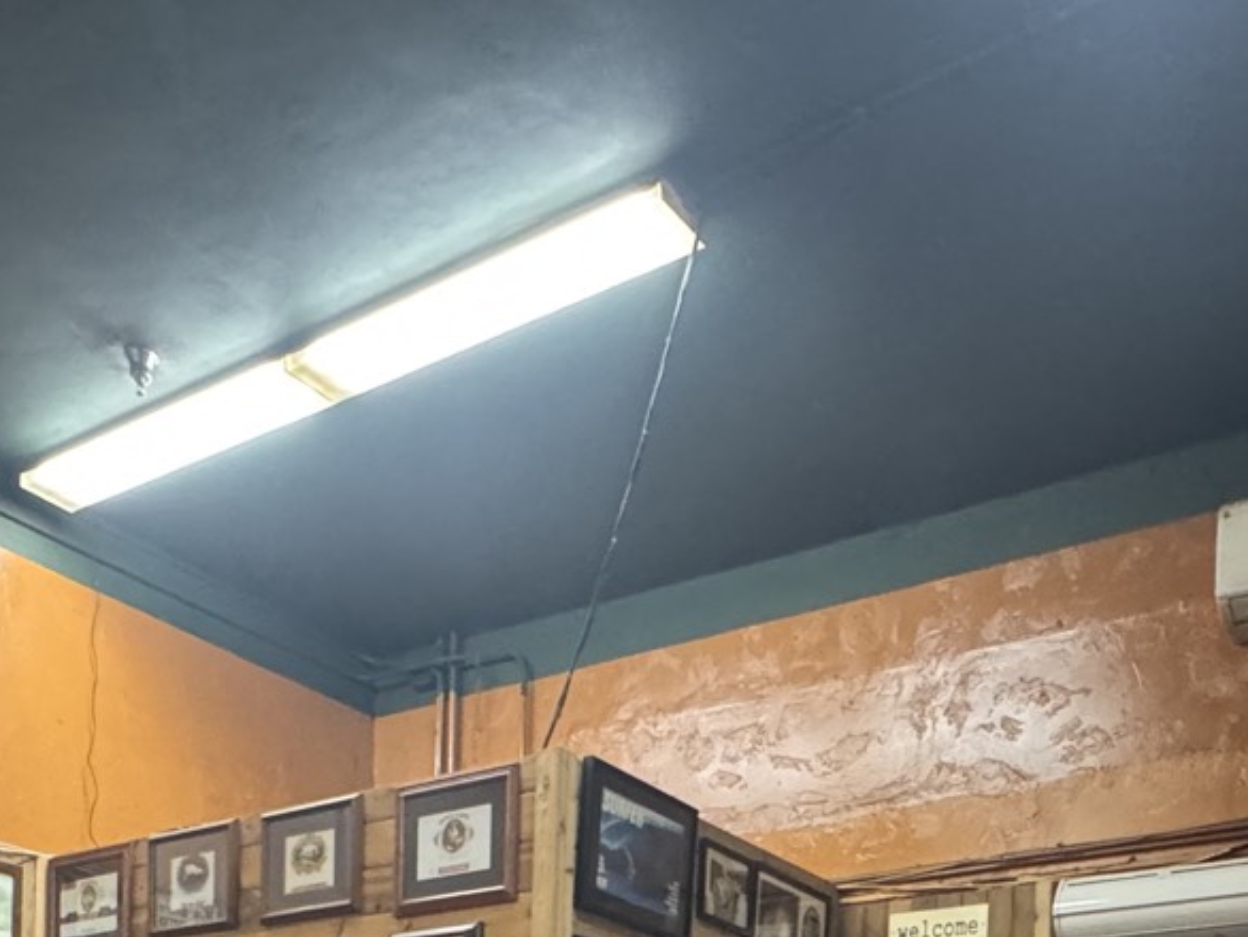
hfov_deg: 43.8
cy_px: 1297
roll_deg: -1.4
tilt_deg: +0.3
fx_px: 1551
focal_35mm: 43
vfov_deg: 26.8
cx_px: 626
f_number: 2.2
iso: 800
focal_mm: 2.22
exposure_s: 1/60
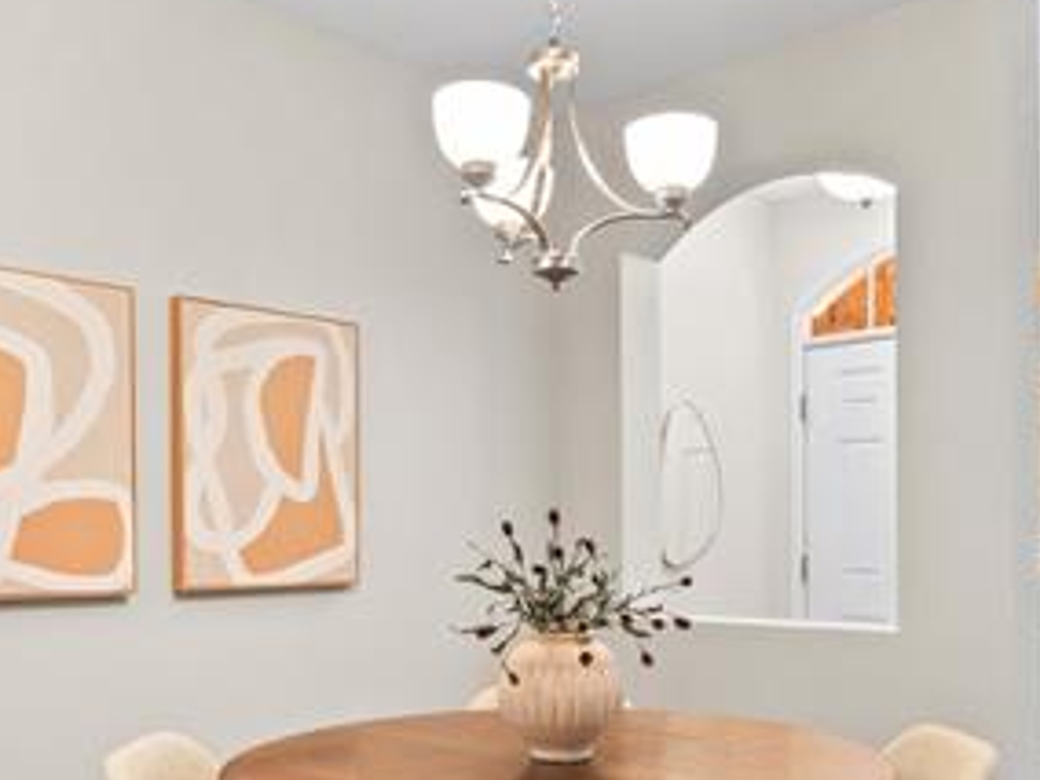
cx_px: 549
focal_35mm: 36
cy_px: 531
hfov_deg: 51.3
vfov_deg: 39.1
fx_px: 1082
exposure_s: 1/5
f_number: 7.1
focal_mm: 8
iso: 640
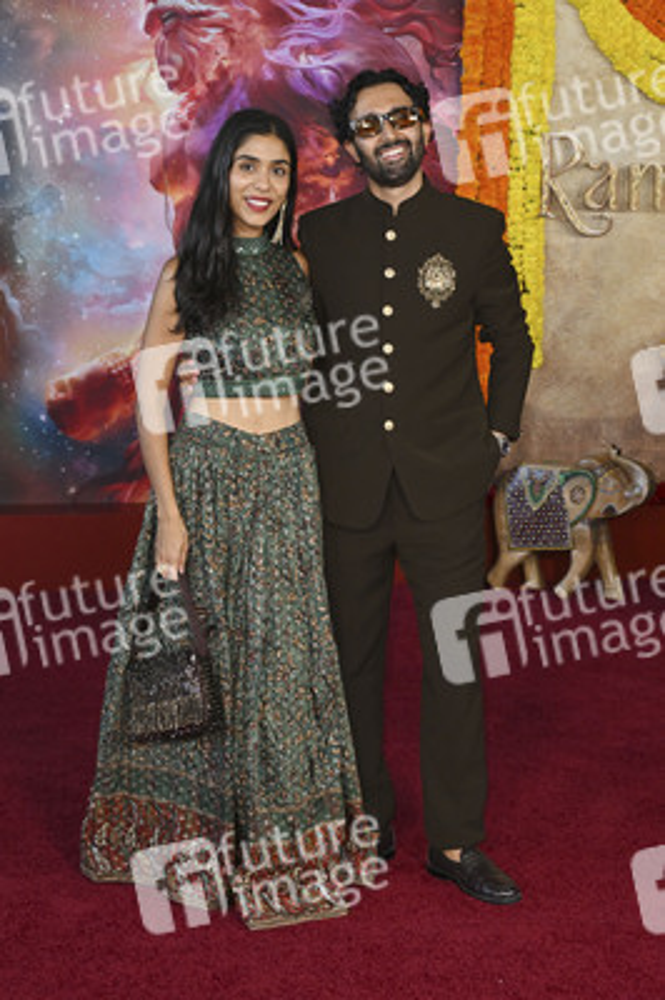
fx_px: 1610
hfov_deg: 23.3
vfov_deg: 34.5
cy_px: 500
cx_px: 332
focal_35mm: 58
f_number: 6.3
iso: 1250
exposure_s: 1/250
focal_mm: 58
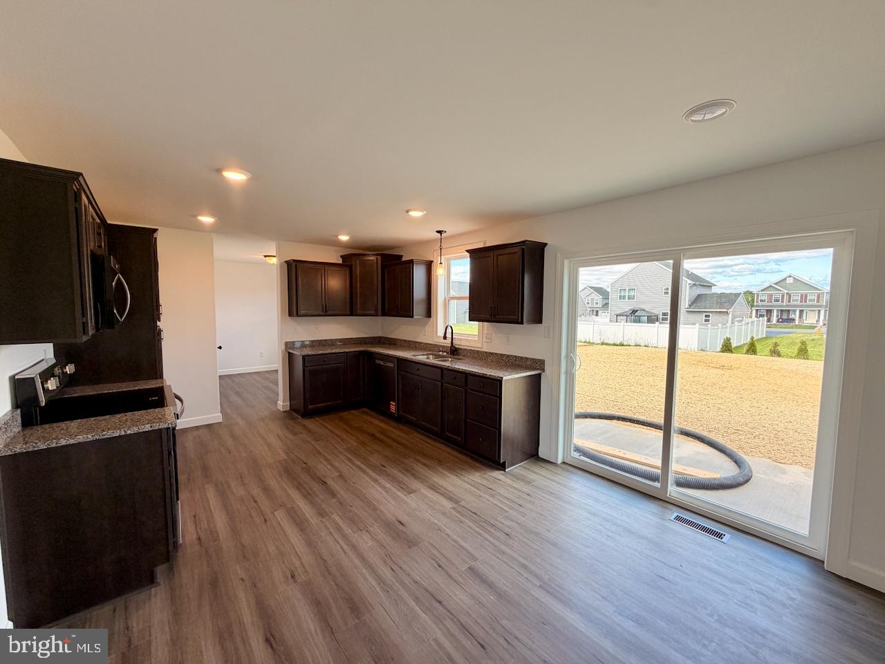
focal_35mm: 14
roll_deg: +0.0
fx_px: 358
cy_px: 332
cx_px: 442
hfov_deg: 102.1
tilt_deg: -5.0
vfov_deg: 85.7
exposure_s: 1/120
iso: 80
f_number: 2.2
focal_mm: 2.22
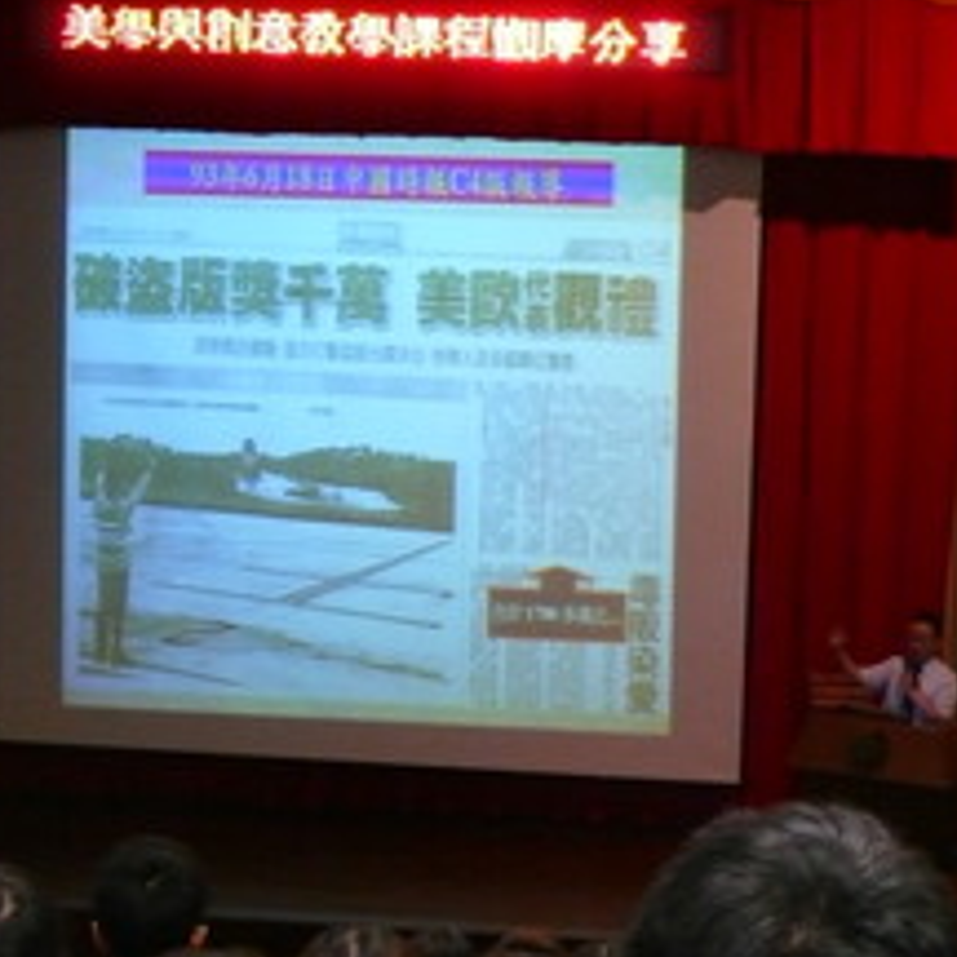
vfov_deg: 16.4
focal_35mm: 106
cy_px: 476
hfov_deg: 16.4
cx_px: 496
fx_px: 3315
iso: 400
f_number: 3.2
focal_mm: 11.2
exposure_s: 1/20
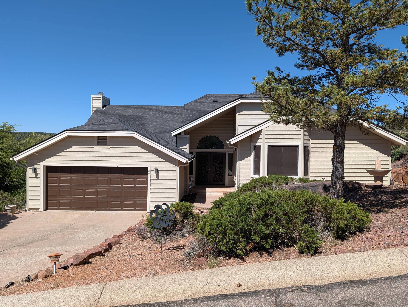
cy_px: 154
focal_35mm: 24
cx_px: 204
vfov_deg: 56.9
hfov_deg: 71.5
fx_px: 283
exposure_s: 1/1408
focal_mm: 6.9
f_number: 1.68
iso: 22
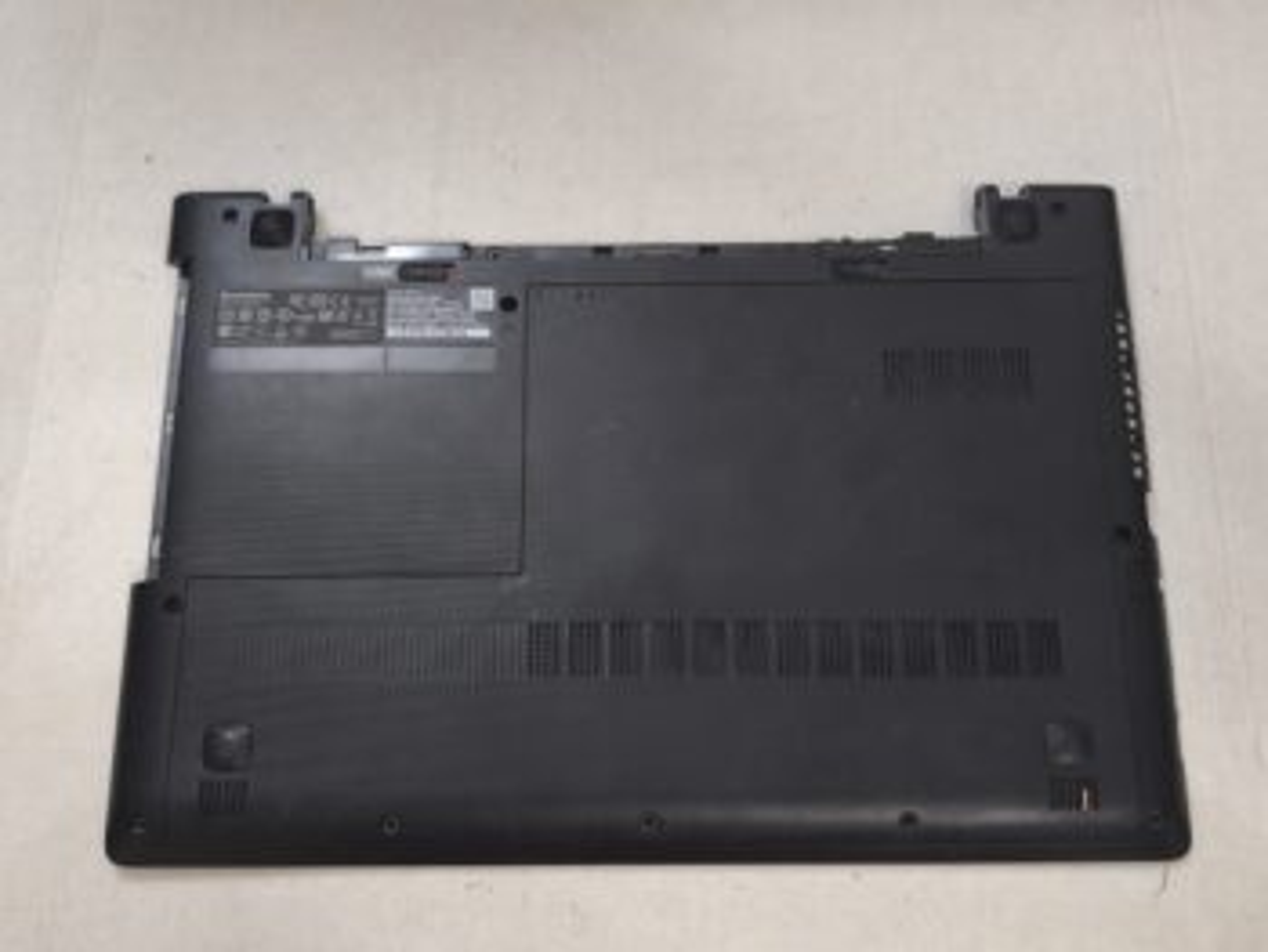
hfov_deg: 52.6
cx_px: 634
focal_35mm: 35
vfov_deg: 40.7
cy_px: 476
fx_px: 1283
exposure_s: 1/50
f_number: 1.6
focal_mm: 6.57
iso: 800
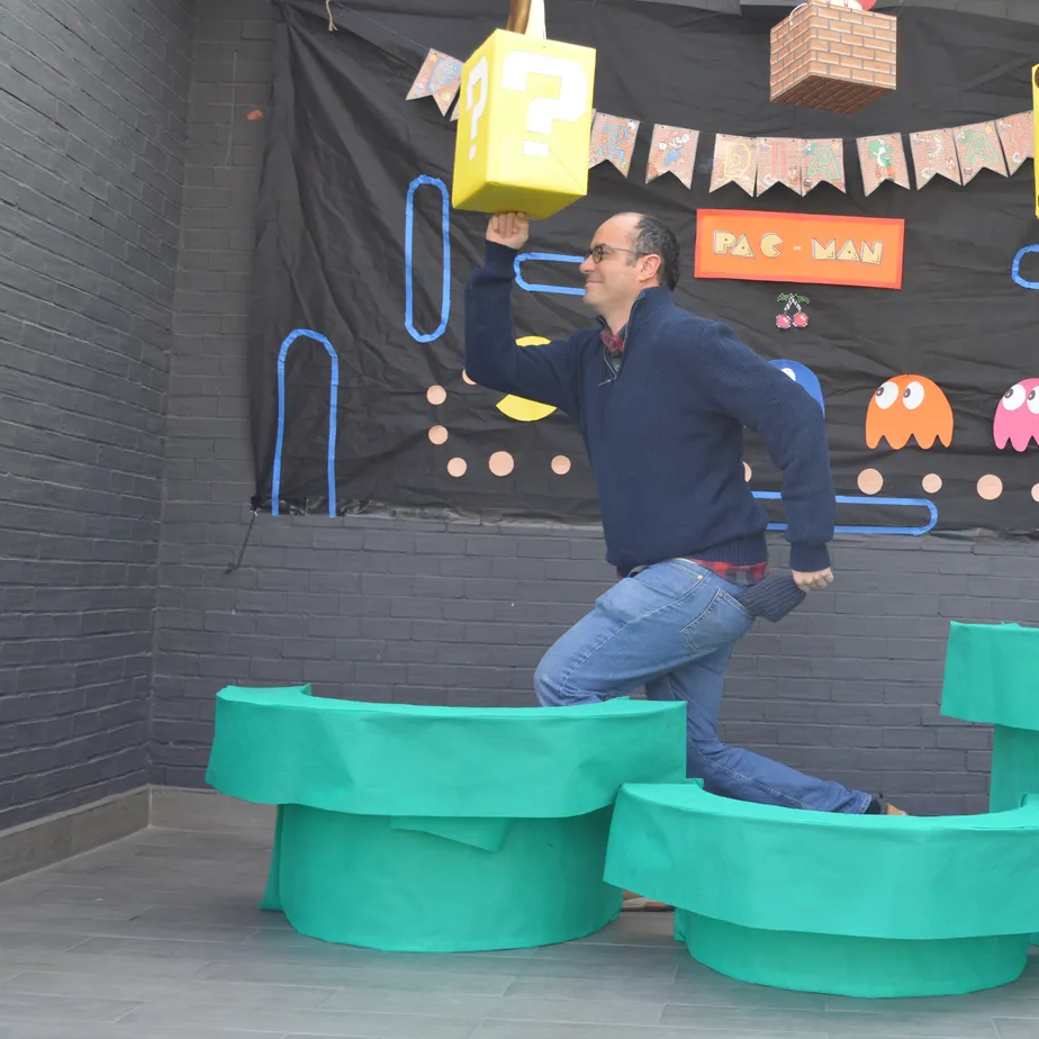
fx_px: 1596
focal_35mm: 47
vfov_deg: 36.1
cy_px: 512
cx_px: 777
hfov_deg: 35.3
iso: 400
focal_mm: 24
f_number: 5
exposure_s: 1/100
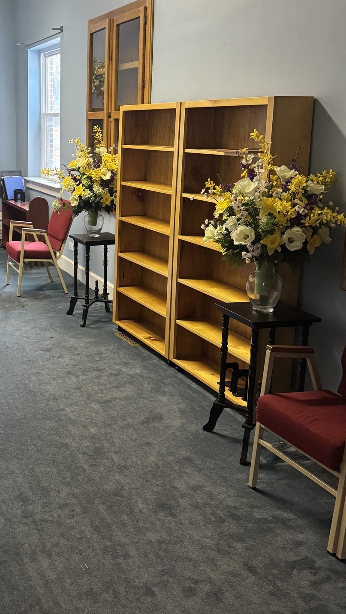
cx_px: 3
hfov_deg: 26.8
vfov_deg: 48.1
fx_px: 685
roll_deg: +1.6
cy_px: 247
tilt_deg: -10.2
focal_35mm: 42
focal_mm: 6.76
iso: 500
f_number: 1.78
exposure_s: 1/60
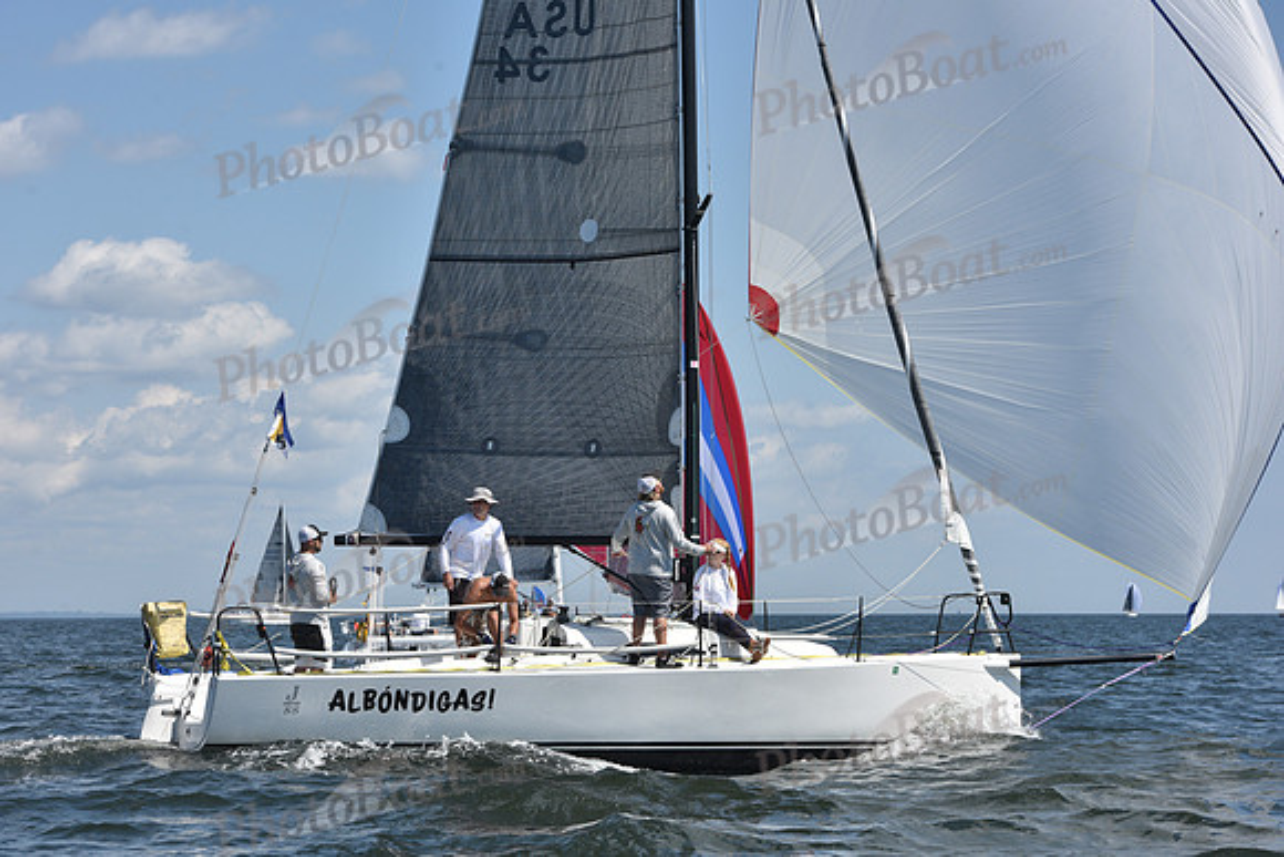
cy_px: 428
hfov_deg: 22.1
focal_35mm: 92
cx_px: 642
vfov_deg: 14.9
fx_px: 3282
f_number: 9
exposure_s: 1/1250
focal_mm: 92
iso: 320
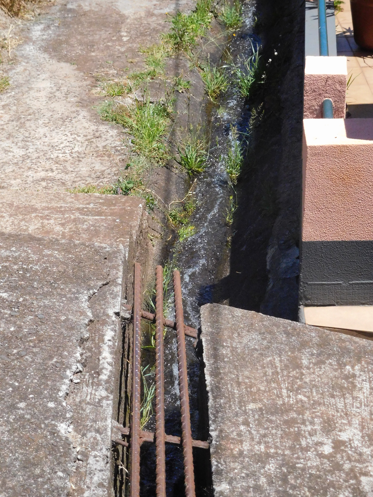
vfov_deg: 27.8
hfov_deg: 21.0
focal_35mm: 70
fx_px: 1006
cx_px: 186
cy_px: 248
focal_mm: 12.5
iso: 800
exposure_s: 1/800
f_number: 9
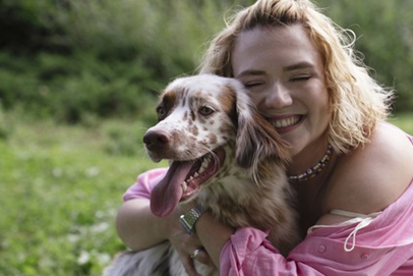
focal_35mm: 99
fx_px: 1136
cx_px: 239
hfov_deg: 20.6
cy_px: 178
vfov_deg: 13.8
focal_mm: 67
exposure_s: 1/125
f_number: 3.5
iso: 100
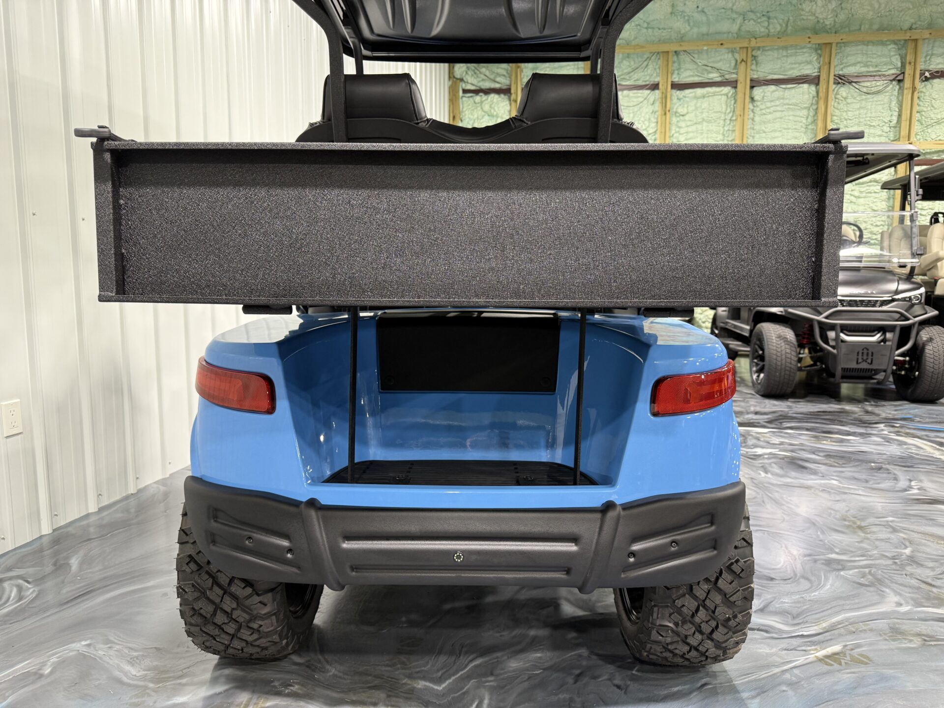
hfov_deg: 71.6
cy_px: 354
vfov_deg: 56.8
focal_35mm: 24
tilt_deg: -5.4
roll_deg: -0.5
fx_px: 654
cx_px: 472
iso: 200
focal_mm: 6.76
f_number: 1.78
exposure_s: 1/60
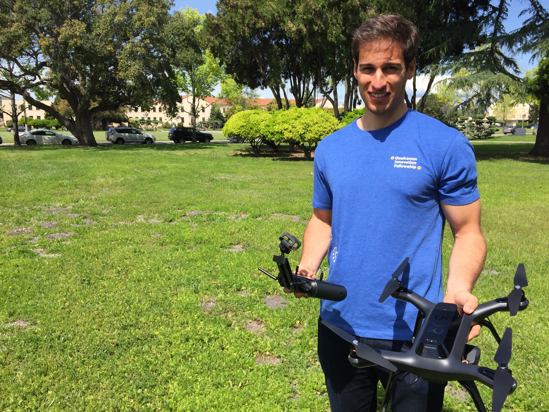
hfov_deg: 61.7
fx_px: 460
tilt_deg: -9.4
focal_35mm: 29
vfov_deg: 48.2
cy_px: 206
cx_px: 274
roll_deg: +0.4
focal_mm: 4.15
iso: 32
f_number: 2.2
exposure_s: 1/1412
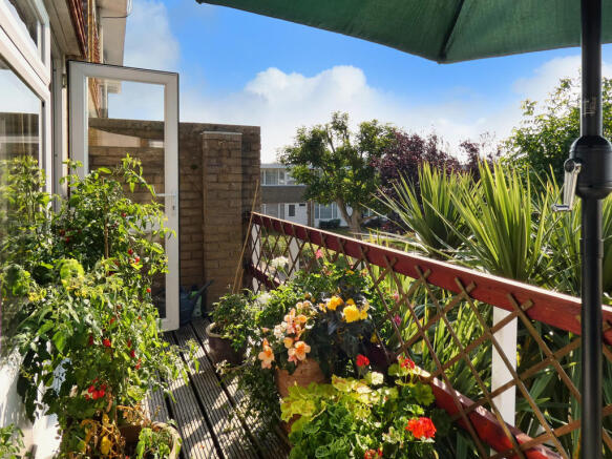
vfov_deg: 63.4
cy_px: 230
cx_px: 306
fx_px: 371
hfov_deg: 79.0
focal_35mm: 21
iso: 80
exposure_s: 1/400
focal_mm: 3.6
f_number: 5
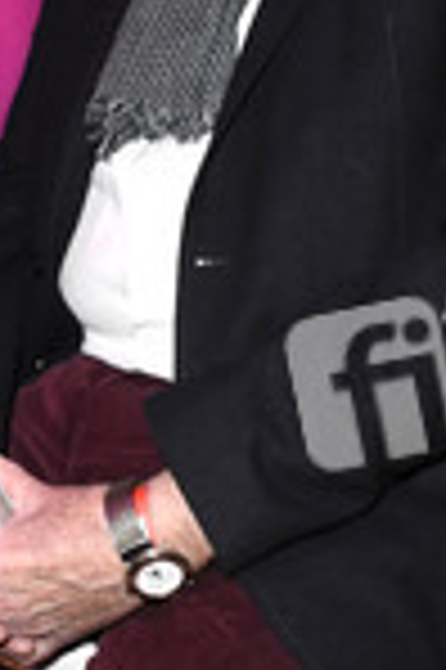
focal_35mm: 92
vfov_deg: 21.8
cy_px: 139
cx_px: 108
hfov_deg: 14.7
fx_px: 1720
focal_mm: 23
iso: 2500
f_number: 6.3
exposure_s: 1/125
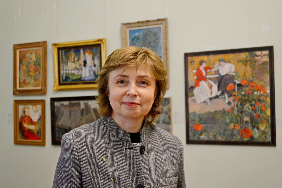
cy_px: 94
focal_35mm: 48
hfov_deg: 41.1
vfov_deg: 28.0
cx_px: 141
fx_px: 376
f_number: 4.8
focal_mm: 32
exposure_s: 1/50
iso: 1400
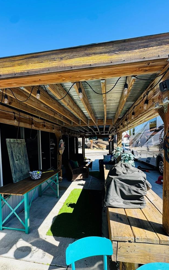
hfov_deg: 64.9
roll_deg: +1.9
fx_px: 133
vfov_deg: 90.8
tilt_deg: -2.3
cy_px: 149
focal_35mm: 18
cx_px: 78
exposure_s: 1/274
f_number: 2.2
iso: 40
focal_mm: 2.22
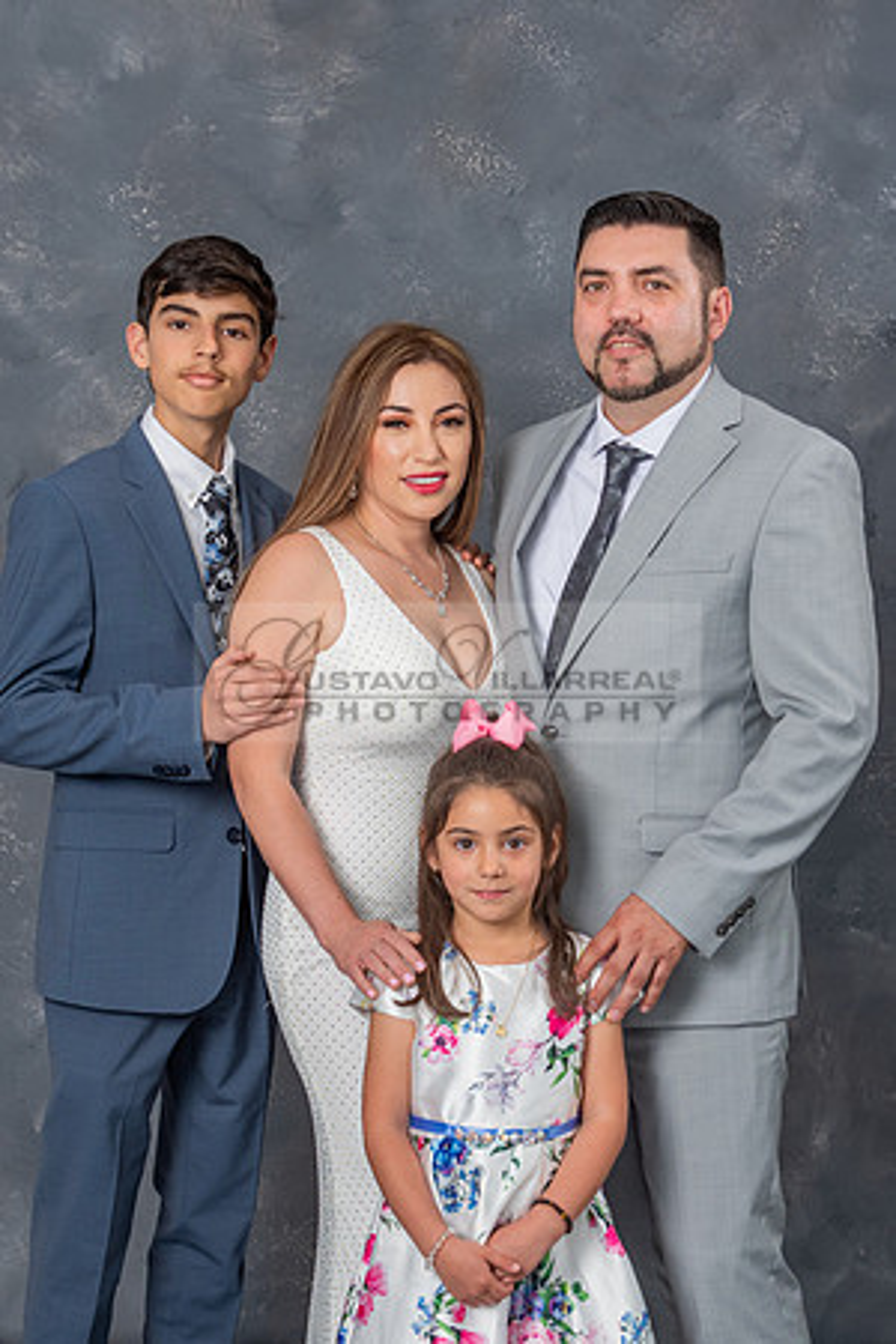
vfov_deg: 25.5
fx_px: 2964
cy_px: 703
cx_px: 416
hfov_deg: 17.2
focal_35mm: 79
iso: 200
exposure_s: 1/160
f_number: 5.6
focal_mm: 48
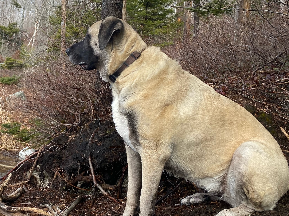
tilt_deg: +3.8
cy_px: 76
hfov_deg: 37.0
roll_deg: -3.7
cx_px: 62
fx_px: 417
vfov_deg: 28.9
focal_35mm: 50
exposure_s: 1/1218
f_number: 1.8
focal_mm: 4.25
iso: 32
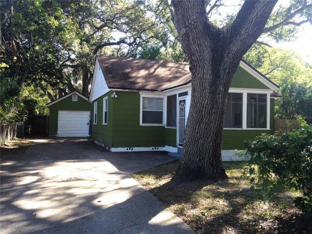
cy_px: 117
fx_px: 297
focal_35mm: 33
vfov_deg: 42.9
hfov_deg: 55.4
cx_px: 156
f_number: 2.4
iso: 50
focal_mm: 4.12
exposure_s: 1/189
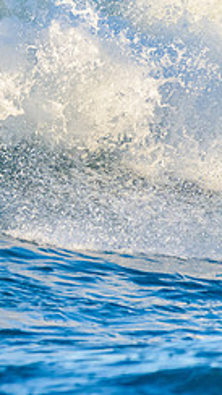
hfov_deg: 0.8
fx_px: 15887
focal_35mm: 1516
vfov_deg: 1.4
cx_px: -252
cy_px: 30
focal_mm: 500
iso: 450
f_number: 5.6
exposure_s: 1/2000
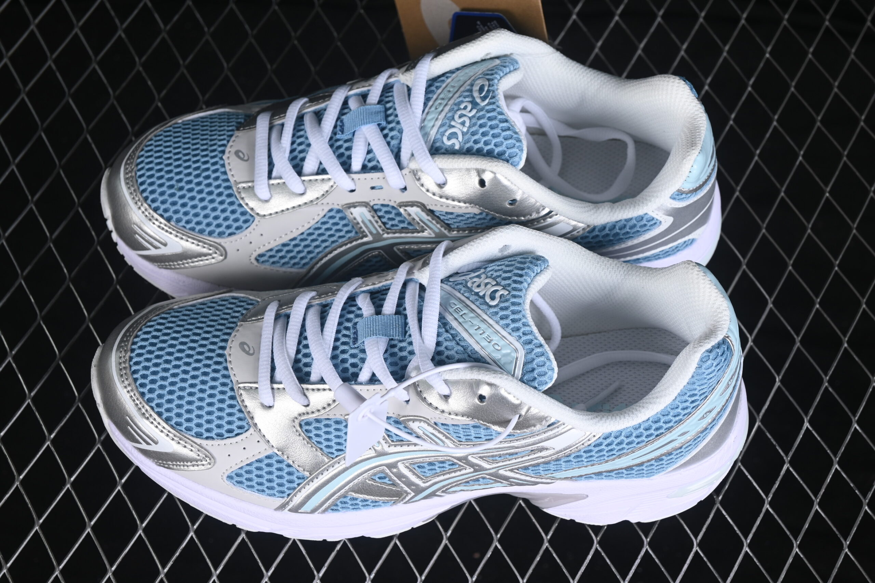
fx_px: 1823
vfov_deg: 18.2
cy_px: 292
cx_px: 438
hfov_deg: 27.0
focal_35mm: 75
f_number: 7.1
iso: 160
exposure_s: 1/80
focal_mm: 50
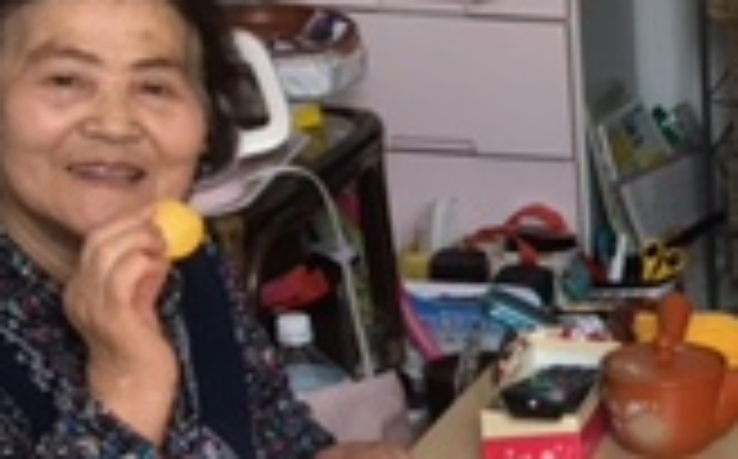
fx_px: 2410
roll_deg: -4.2
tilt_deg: -24.3
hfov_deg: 15.6
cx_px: 1206
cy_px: 558
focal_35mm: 120
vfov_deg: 10.7
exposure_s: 1/40
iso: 25
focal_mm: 4.15
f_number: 2.2
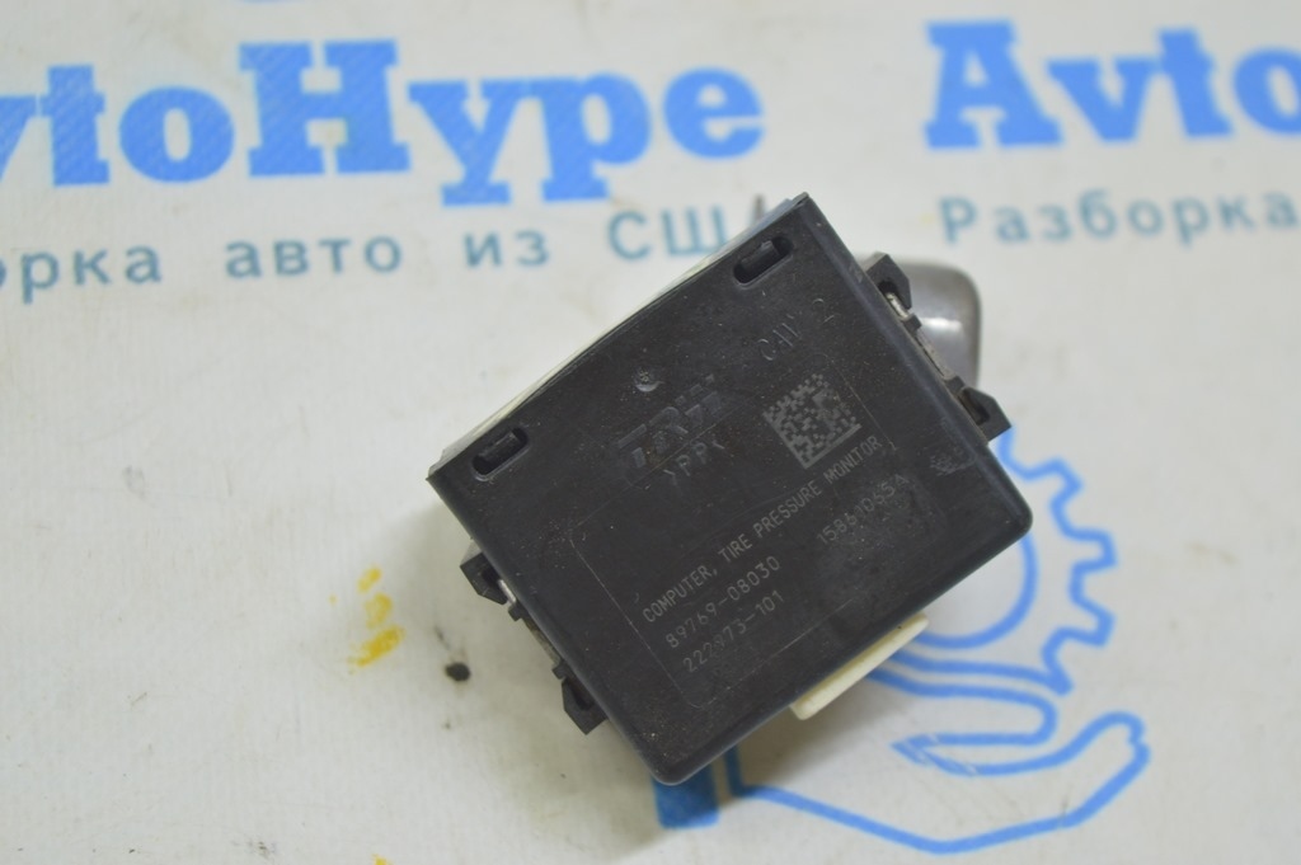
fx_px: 2979
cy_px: 432
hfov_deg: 24.6
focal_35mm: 82
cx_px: 650
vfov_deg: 16.5
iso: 400
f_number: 5.6
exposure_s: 1/20
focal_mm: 55
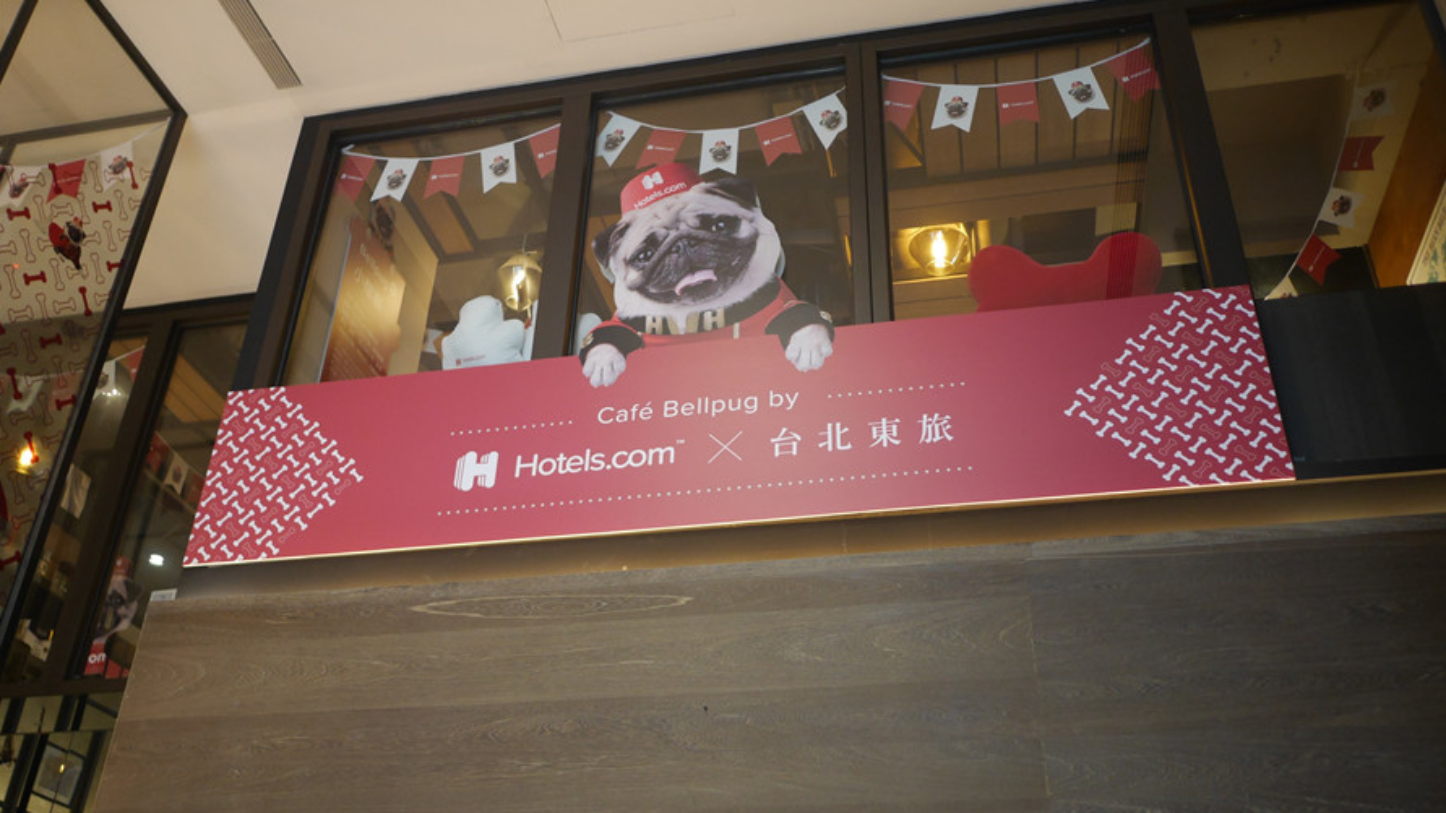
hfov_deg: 59.5
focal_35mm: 33
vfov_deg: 35.5
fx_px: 1265
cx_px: 724
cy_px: 480
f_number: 1.7
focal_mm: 15
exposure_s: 1/60
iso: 1000
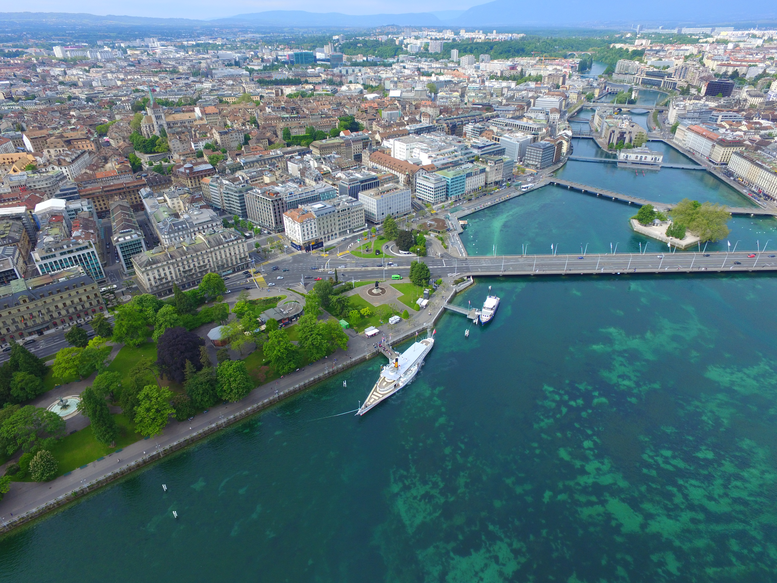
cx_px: 388
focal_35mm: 20
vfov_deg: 66.0
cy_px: 292
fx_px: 449
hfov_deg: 81.7
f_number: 2.8
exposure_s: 1/693
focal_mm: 3.61
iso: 100
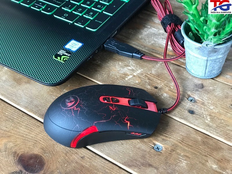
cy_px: 87
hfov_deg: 33.8
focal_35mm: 57
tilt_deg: -45.2
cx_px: 116
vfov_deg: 25.7
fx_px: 382
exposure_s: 1/50
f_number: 2.8
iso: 160
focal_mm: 6.6
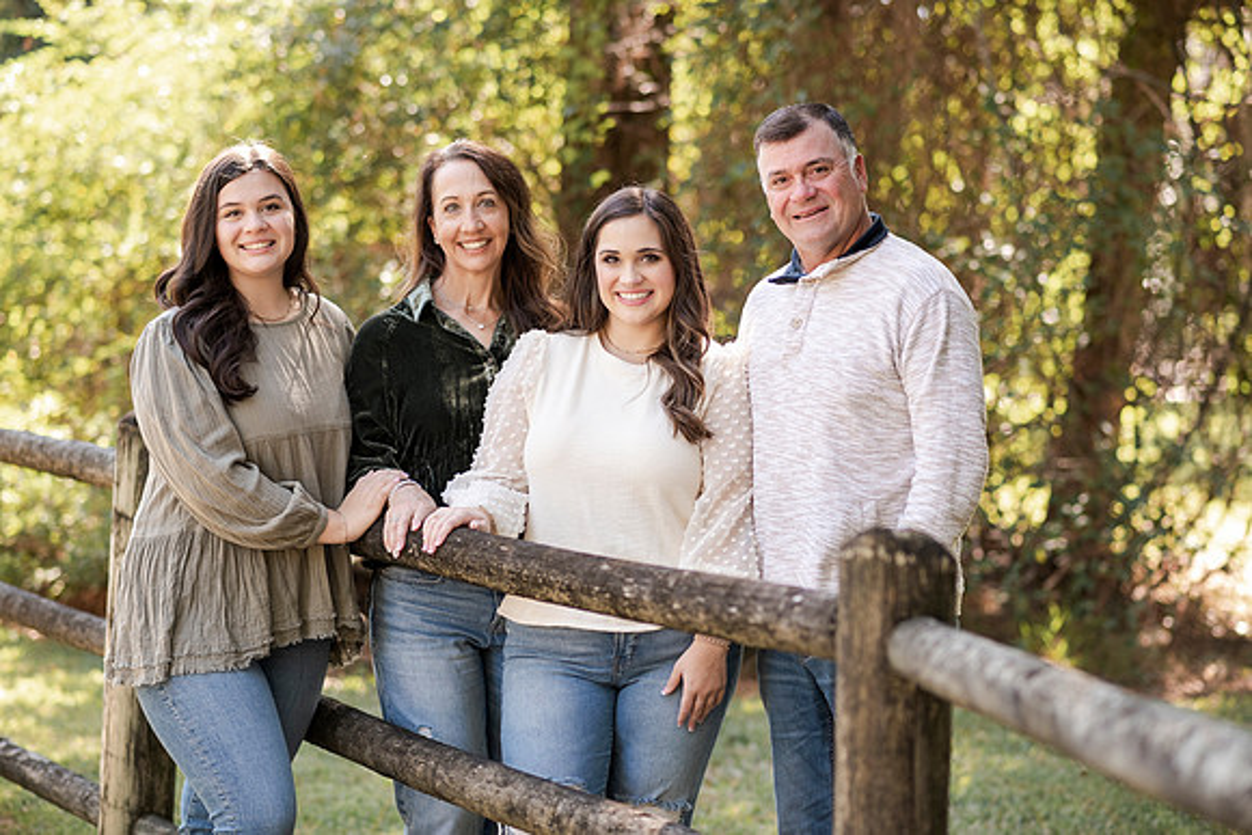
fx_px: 2957
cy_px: 418
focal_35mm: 85
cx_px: 626
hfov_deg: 23.9
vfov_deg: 16.1
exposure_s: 1/500
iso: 400
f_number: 2.5
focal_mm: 85
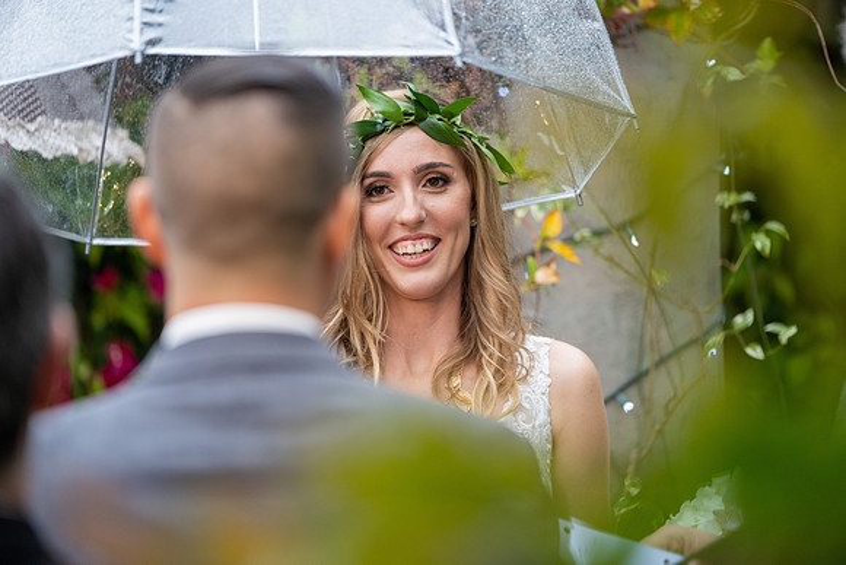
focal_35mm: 156
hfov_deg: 13.2
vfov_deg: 8.8
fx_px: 3667
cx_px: 423
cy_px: 282
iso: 640
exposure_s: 1/250
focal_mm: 156
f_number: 2.8
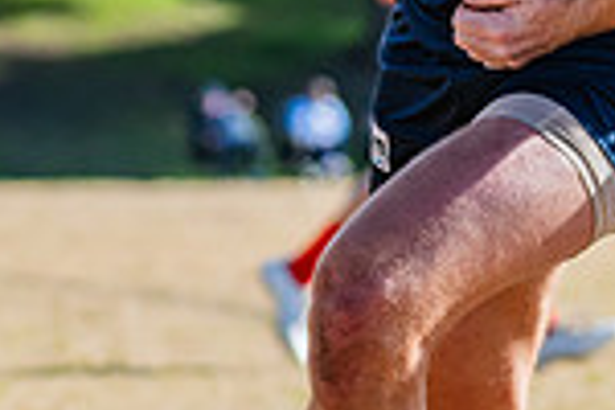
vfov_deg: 1.9
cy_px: -65
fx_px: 12487
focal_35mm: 731
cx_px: 548
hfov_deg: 2.8
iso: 640
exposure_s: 1/1600
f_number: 6.3
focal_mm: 170
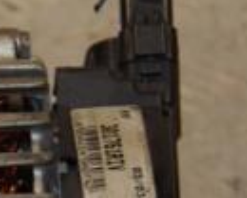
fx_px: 2763
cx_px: -158
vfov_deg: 4.1
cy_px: 373
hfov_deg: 5.1
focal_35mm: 378
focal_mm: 58
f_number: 5
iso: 800
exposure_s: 1/200
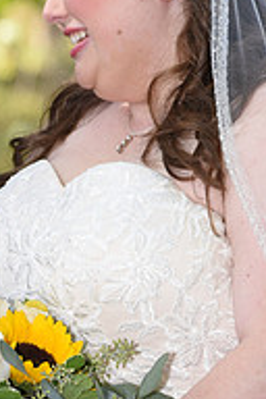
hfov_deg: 3.8
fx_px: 4012
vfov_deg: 5.7
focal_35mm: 362
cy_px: 289
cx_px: -28
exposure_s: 1/200
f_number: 4.5
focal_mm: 120
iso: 400
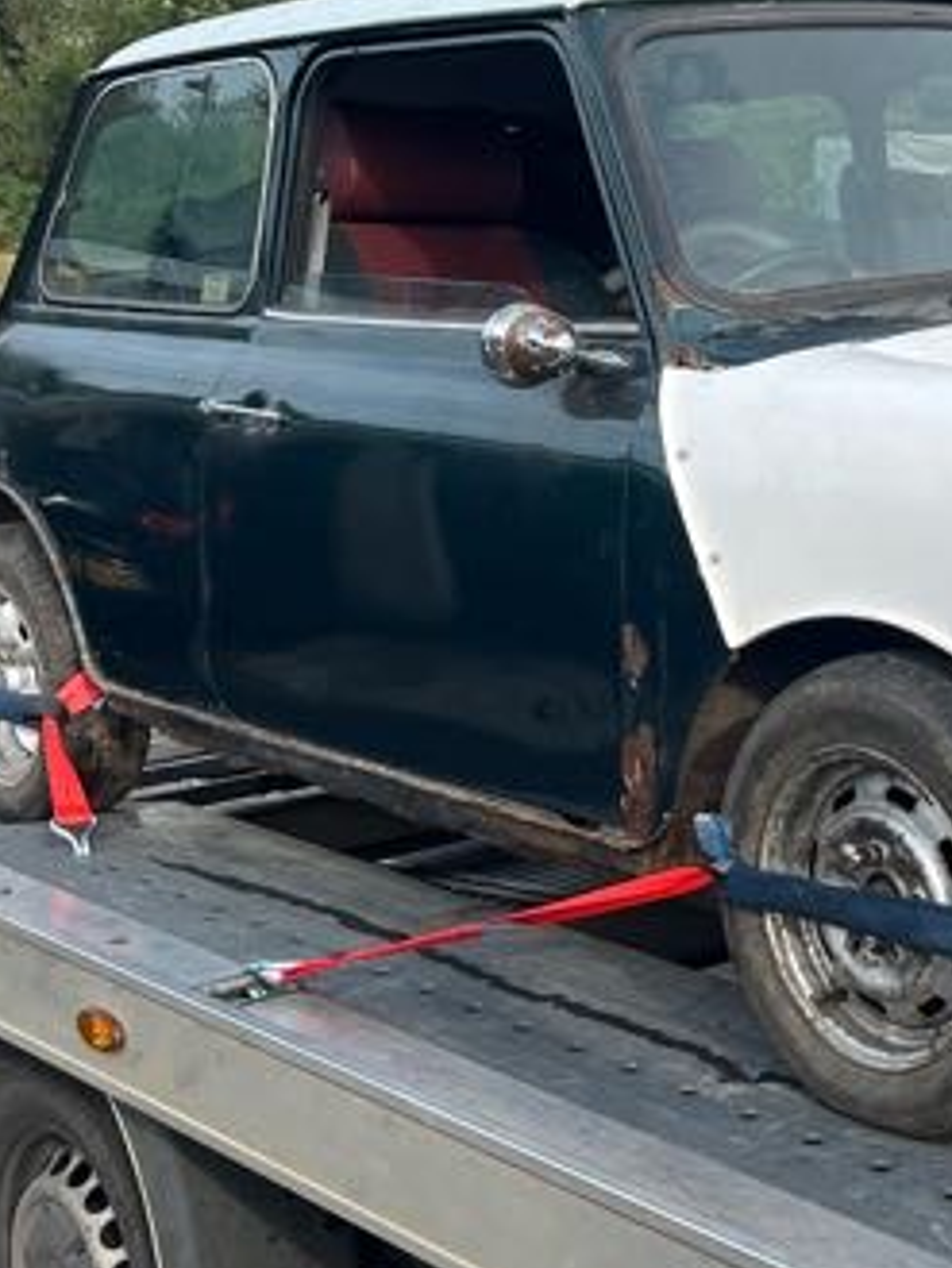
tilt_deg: -8.2
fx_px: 2419
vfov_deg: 29.2
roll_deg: -2.8
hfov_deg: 21.4
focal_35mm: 66
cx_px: 983
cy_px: 441
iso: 50
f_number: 1.6
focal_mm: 5.1
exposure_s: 1/1279
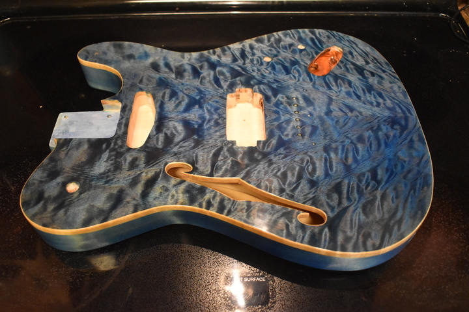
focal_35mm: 33
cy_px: 156
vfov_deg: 40.0
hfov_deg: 57.2
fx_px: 430
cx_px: 234
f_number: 3.8
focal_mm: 22
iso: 3600
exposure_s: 1/30
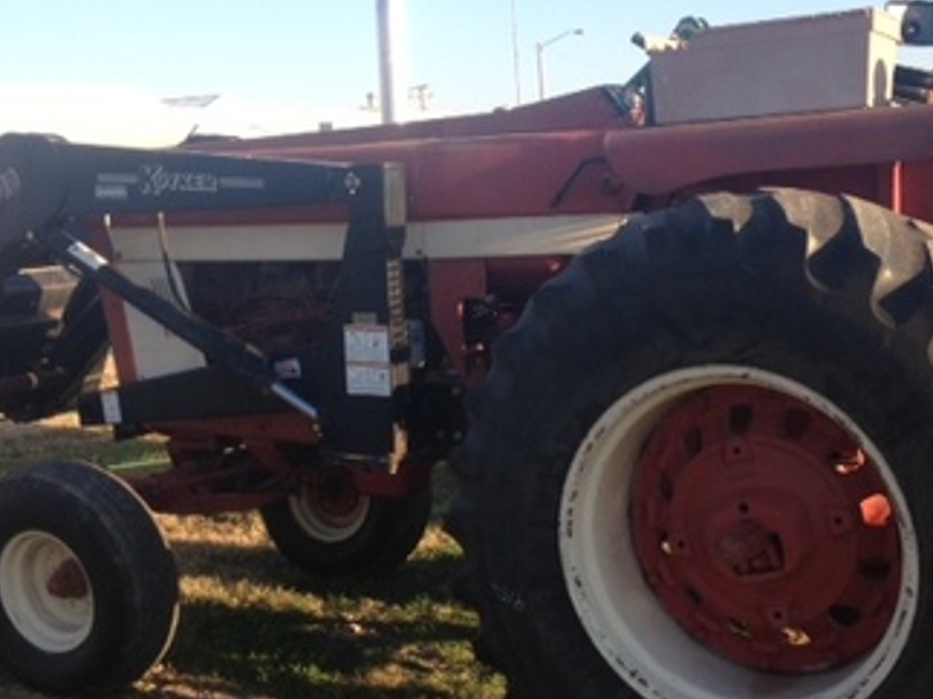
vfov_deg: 24.8
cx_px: 500
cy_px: 384
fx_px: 1590
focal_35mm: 59
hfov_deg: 32.7
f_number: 2.4
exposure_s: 1/541
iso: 64
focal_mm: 4.28
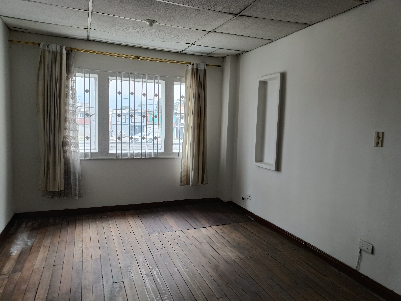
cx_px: 200
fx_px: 290
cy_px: 150
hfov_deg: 69.4
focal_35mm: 25
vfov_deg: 54.9
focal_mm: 4.7
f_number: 1.7
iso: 425
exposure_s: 1/60
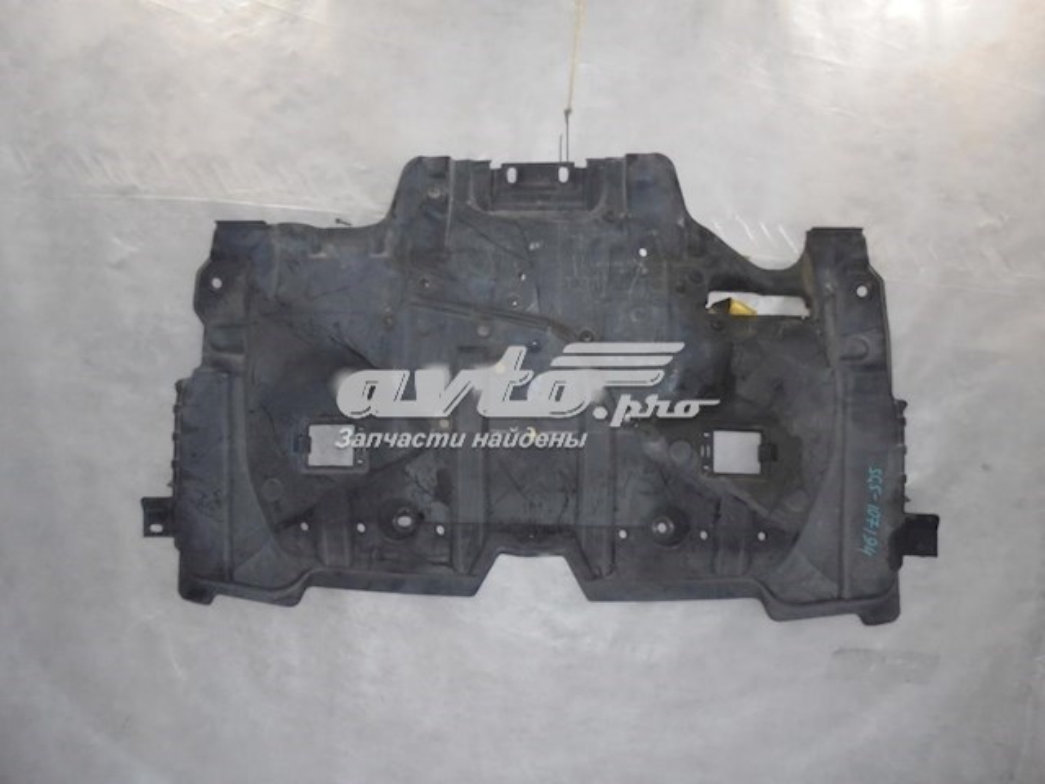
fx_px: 785
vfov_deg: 53.1
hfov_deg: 67.3
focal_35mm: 26
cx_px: 522
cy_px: 392
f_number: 3.5
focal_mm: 4.6
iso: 400
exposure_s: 1/30
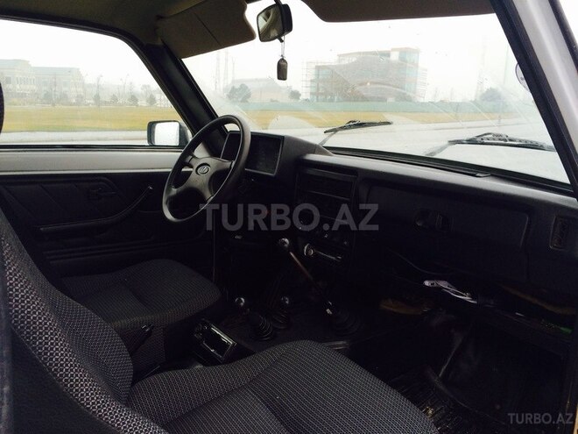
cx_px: 289
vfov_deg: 48.2
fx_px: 484
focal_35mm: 29
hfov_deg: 61.7
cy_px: 217
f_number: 2.2
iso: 40
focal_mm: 4.15
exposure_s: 1/33
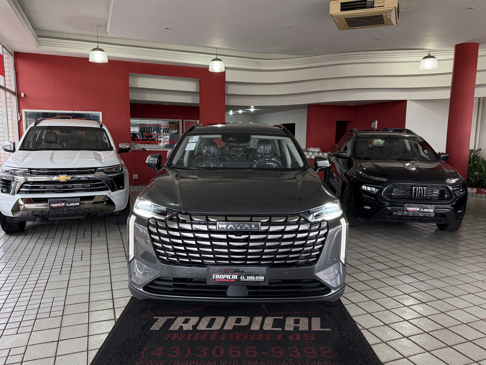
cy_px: 184
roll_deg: -0.4
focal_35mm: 26
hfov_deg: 67.3
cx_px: 239
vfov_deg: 53.1
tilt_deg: -7.9
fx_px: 365
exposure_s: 1/120
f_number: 1.78
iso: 320
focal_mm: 6.76
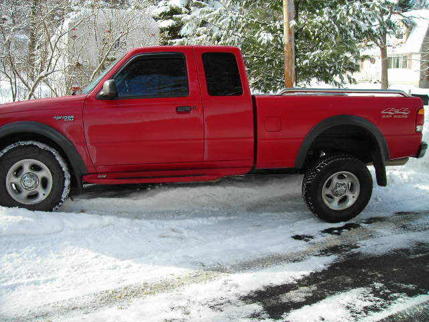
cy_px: 161
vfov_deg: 37.7
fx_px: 471
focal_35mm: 38
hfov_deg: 49.0
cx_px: 214
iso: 50
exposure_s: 1/243
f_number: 3.2
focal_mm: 6.3
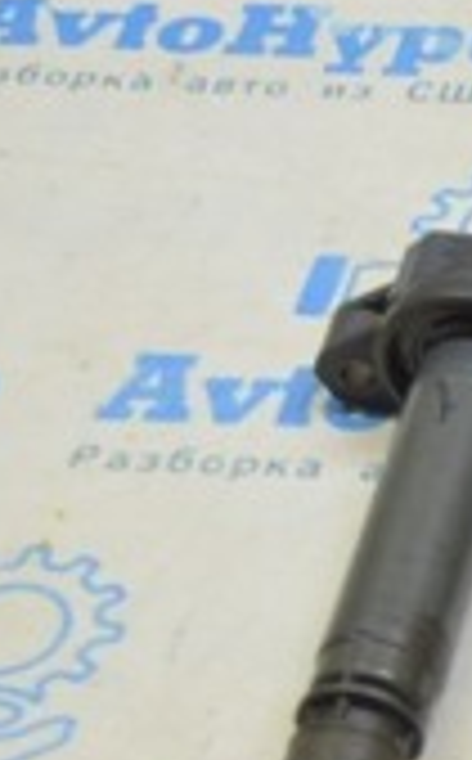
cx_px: 1394
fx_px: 3471
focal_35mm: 168
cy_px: 632
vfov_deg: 12.4
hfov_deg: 7.0
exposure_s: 1/20
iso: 400
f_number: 5.6
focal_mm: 29
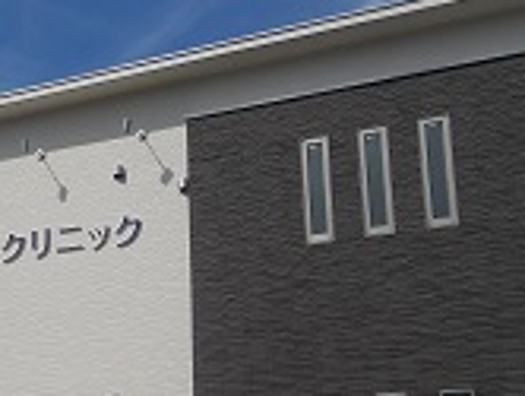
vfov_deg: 22.3
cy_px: 323
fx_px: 987
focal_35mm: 65
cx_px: -13
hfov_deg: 27.8
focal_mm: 4.9
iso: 80
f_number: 8
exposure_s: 1/320
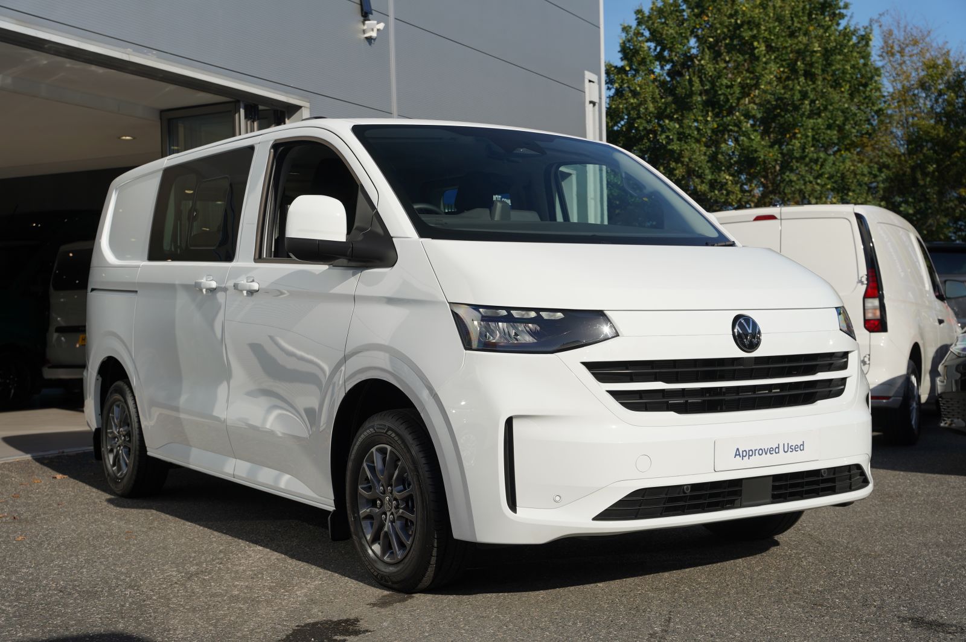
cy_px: 321
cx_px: 483
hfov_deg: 42.4
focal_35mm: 46
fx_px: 1247
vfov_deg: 28.9
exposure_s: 1/400
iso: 100
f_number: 6.3
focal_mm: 46.5
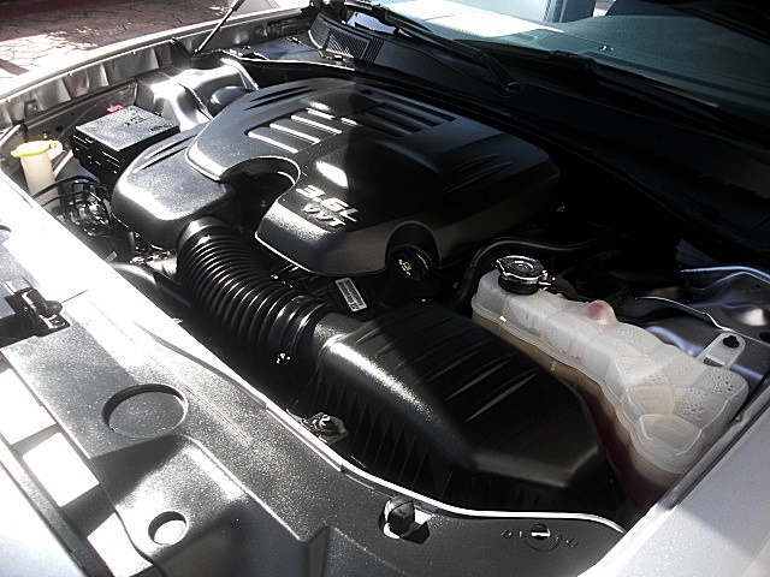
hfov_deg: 51.4
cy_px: 288
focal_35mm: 36
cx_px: 385
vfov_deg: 39.7
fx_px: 801
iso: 50
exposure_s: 1/200
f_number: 2.8
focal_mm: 6.3
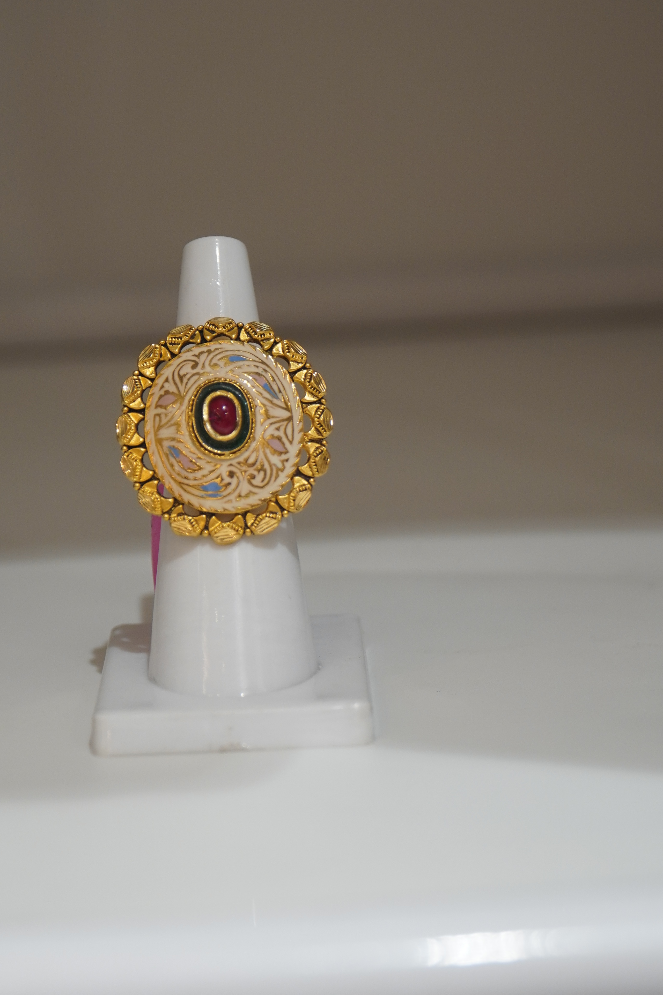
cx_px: 273
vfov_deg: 22.7
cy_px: 427
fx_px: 2478
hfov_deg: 15.2
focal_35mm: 90
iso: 200
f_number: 4
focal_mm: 41
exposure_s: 1/80
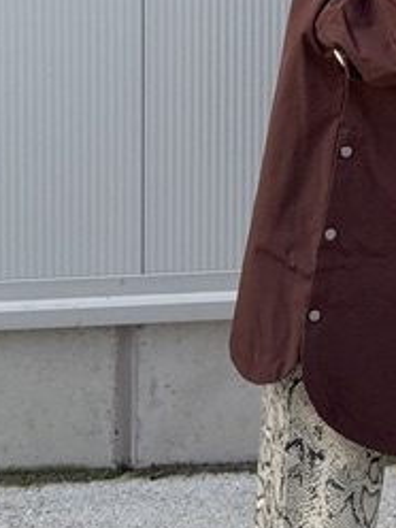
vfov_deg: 18.7
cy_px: -123
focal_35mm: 99
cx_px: 430
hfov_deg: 14.6
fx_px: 1510
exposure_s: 1/735
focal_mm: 6.76
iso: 80
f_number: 1.78
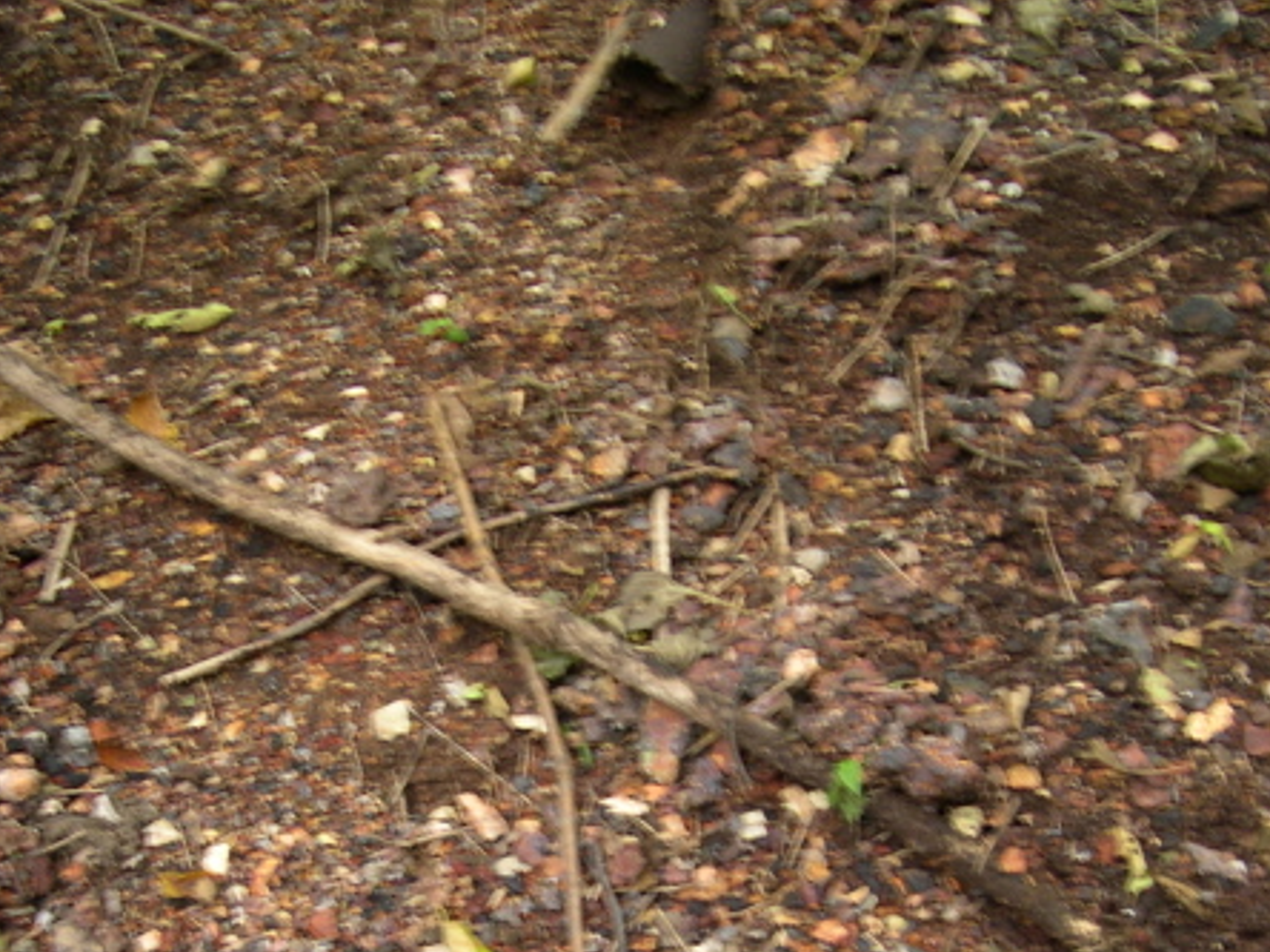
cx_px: 624
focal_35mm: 57
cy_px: 915
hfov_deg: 33.8
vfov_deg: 24.7
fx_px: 2091
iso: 100
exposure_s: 1/7.9
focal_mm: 8
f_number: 2.8
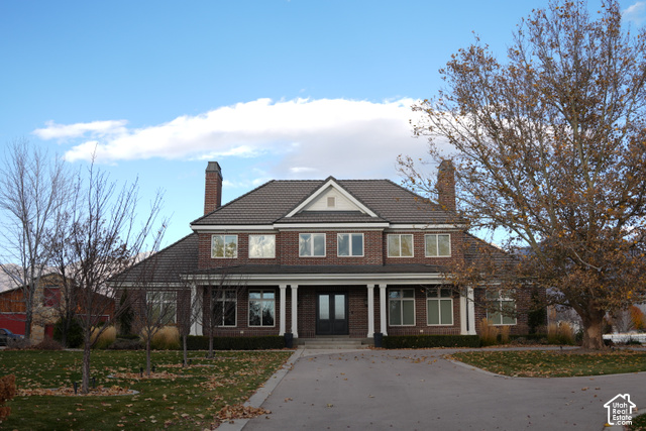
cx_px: 323
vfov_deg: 36.9
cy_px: 216
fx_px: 646
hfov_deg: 53.1
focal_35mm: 36
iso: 80
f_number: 2.8
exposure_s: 1/500
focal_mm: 24
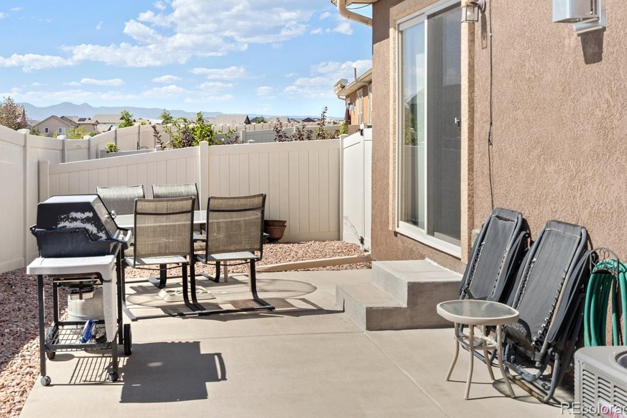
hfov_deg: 41.5
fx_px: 819
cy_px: 138
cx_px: 224
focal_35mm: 47
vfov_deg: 28.5
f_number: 7.1
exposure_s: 1/500
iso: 200
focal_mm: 35
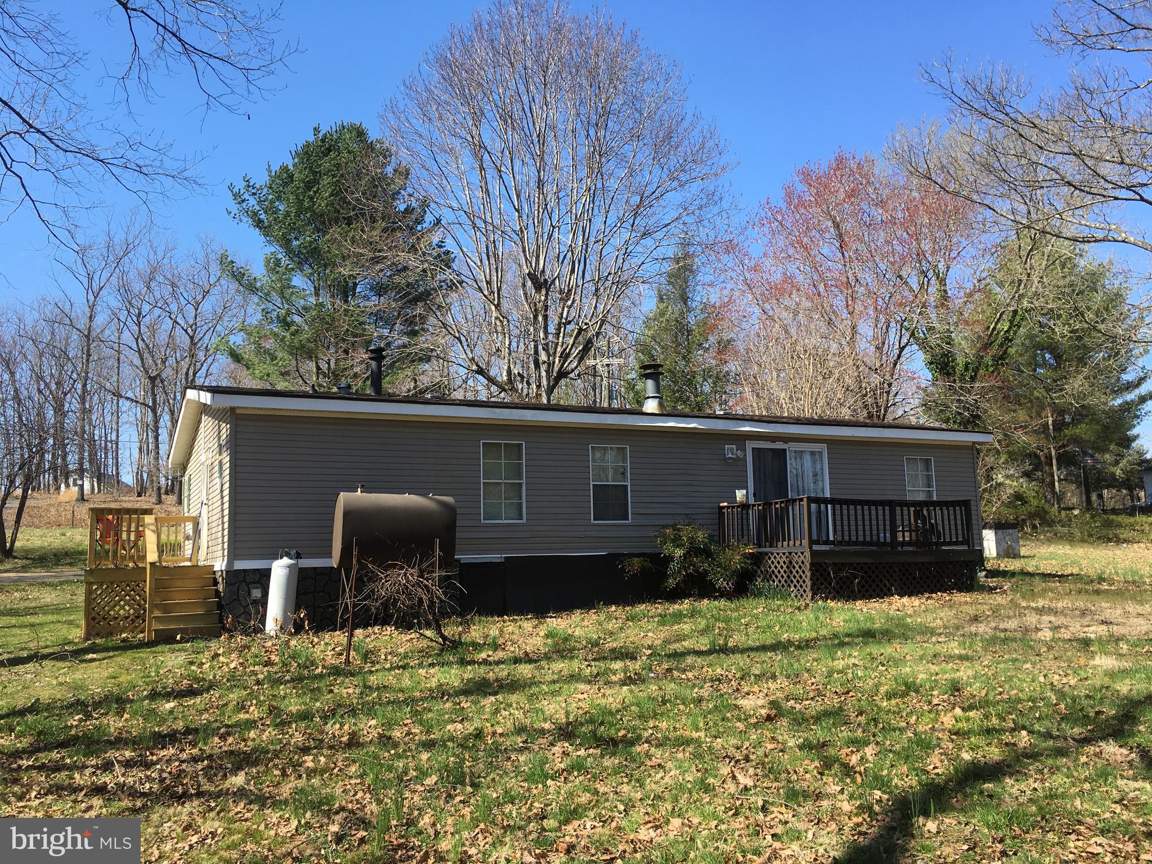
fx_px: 965
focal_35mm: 29
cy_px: 432
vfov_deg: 48.2
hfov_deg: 61.7
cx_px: 576
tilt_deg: +8.5
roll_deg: +0.9
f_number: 2.2
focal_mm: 4.15
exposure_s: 1/739
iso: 25
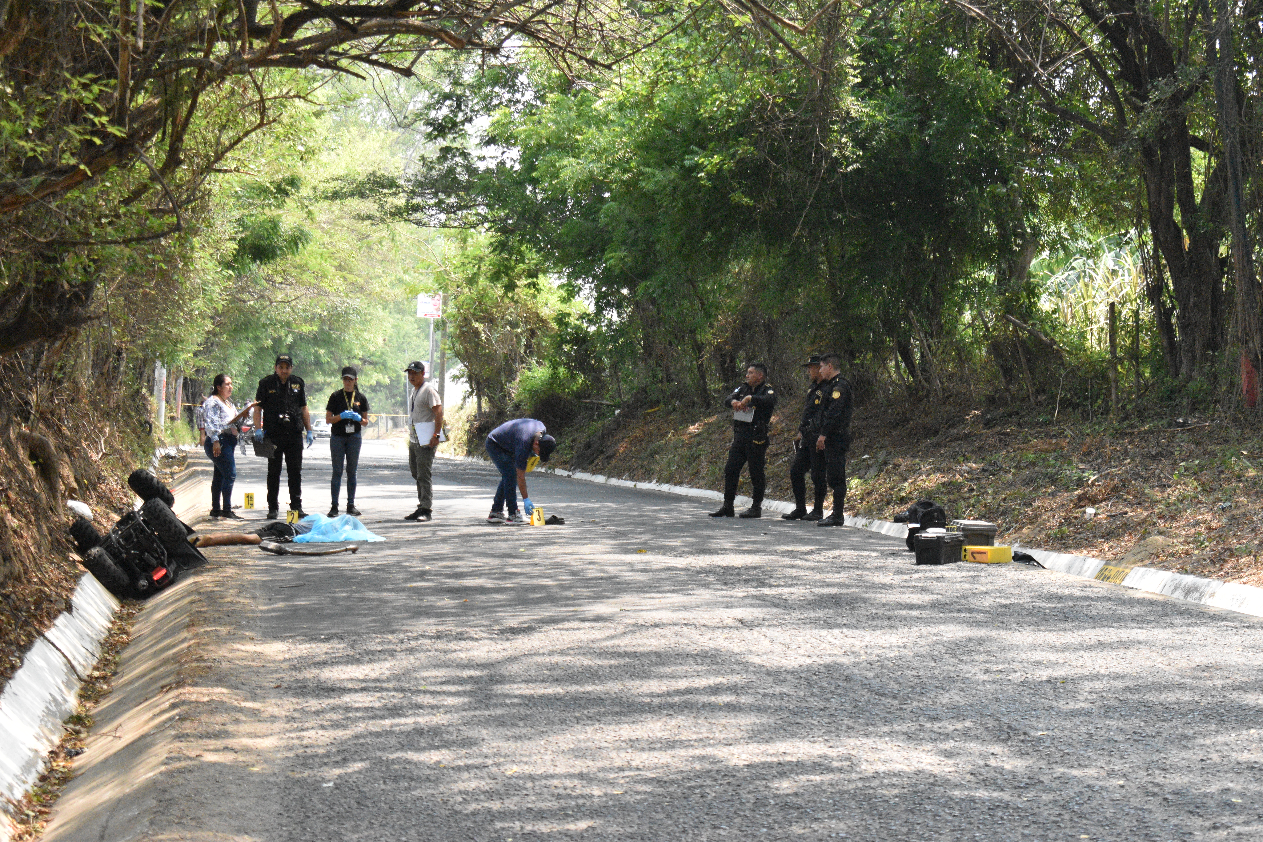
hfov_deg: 24.6
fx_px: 2894
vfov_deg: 16.6
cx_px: 632
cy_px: 421
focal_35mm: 82
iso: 5000
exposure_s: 1/3200
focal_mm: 55
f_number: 5.6
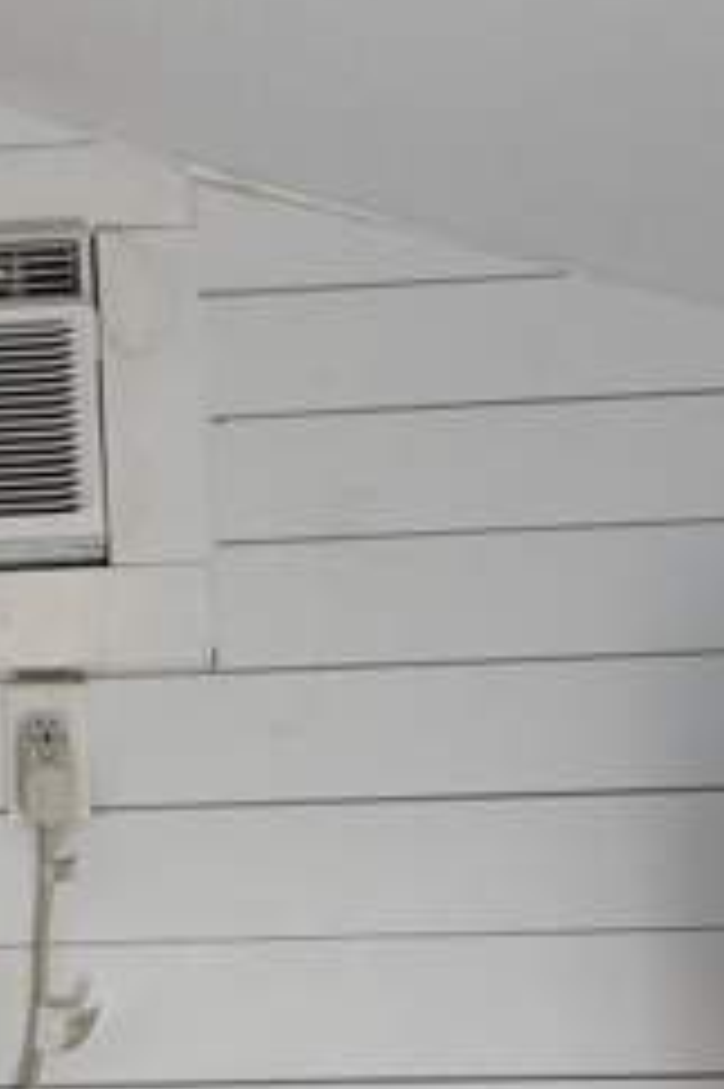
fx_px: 2991
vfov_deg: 20.6
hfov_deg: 13.5
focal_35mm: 99
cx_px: -126
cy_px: 486
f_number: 1.78
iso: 64
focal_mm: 6.76
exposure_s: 1/259
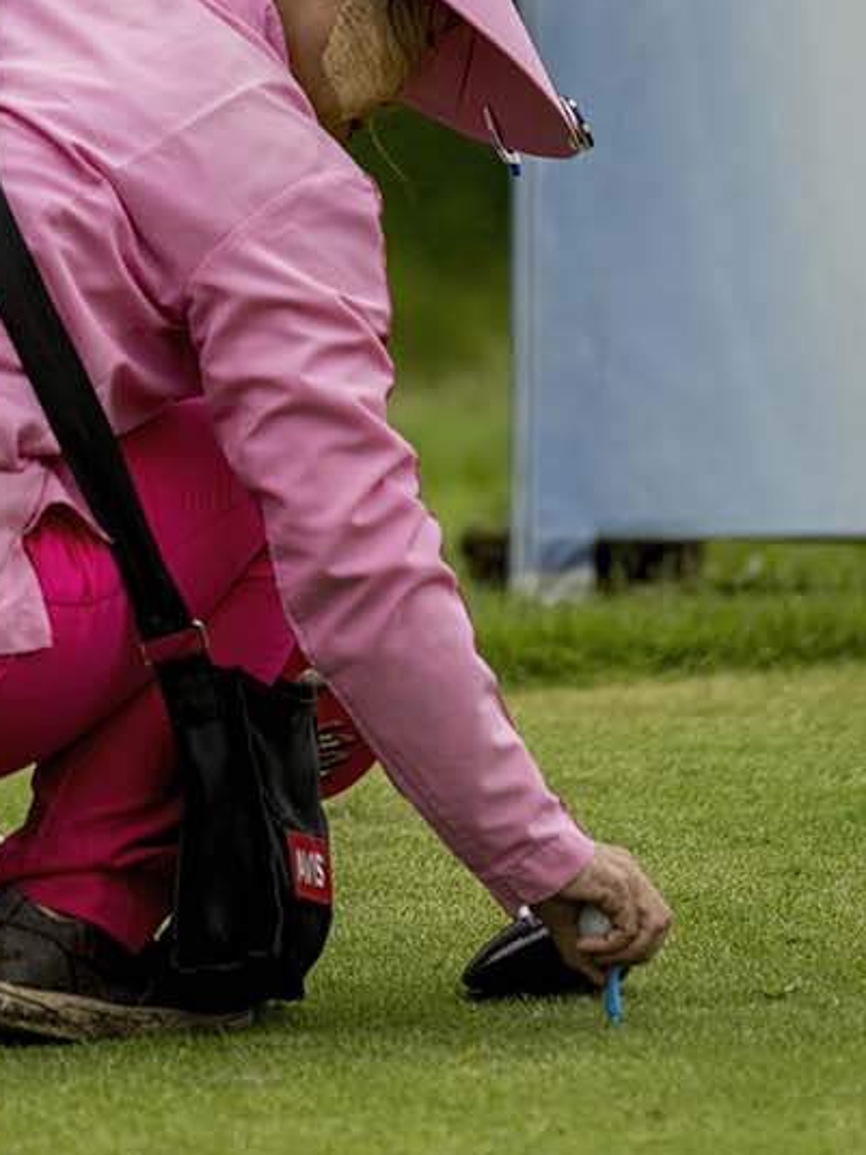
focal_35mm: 1035
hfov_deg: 1.4
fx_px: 34538
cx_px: 145
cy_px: -78
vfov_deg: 1.9
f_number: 3.5
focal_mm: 400
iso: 720
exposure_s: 1/4000
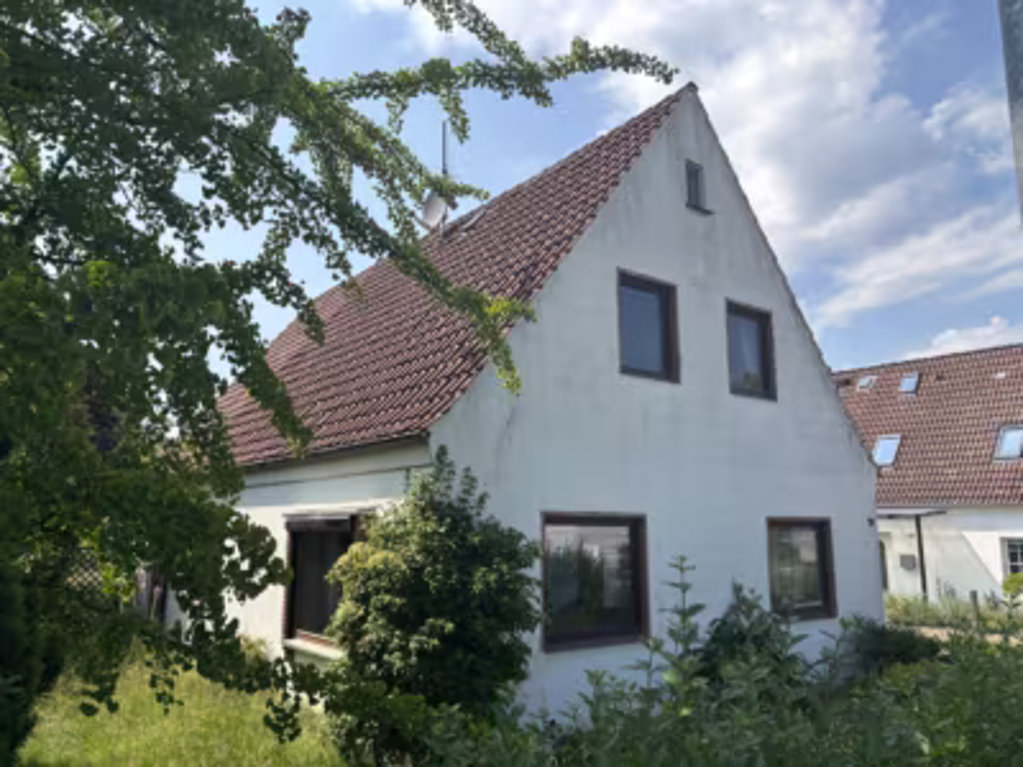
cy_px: 384
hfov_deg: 67.3
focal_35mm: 26
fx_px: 768
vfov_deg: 53.1
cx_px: 512
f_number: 1.6
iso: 50
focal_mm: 5.96
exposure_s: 1/2710
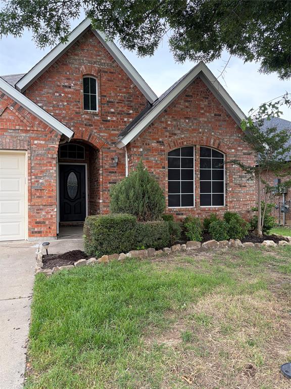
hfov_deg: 53.1
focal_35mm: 26
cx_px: 146
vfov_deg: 67.3
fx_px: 291
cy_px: 194
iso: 64
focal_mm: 5.96
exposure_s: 1/187
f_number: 1.6
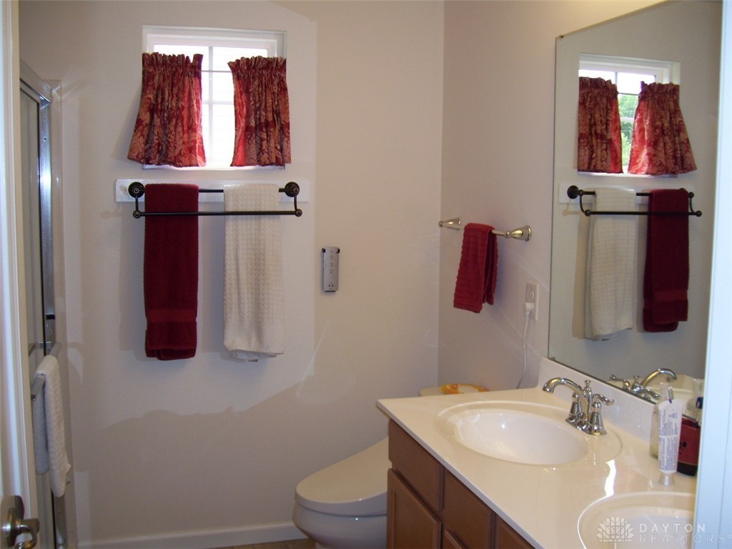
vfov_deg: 39.7
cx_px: 366
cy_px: 274
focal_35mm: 36
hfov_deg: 51.4
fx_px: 761
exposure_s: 1/60
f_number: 2.7
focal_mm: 6
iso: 80
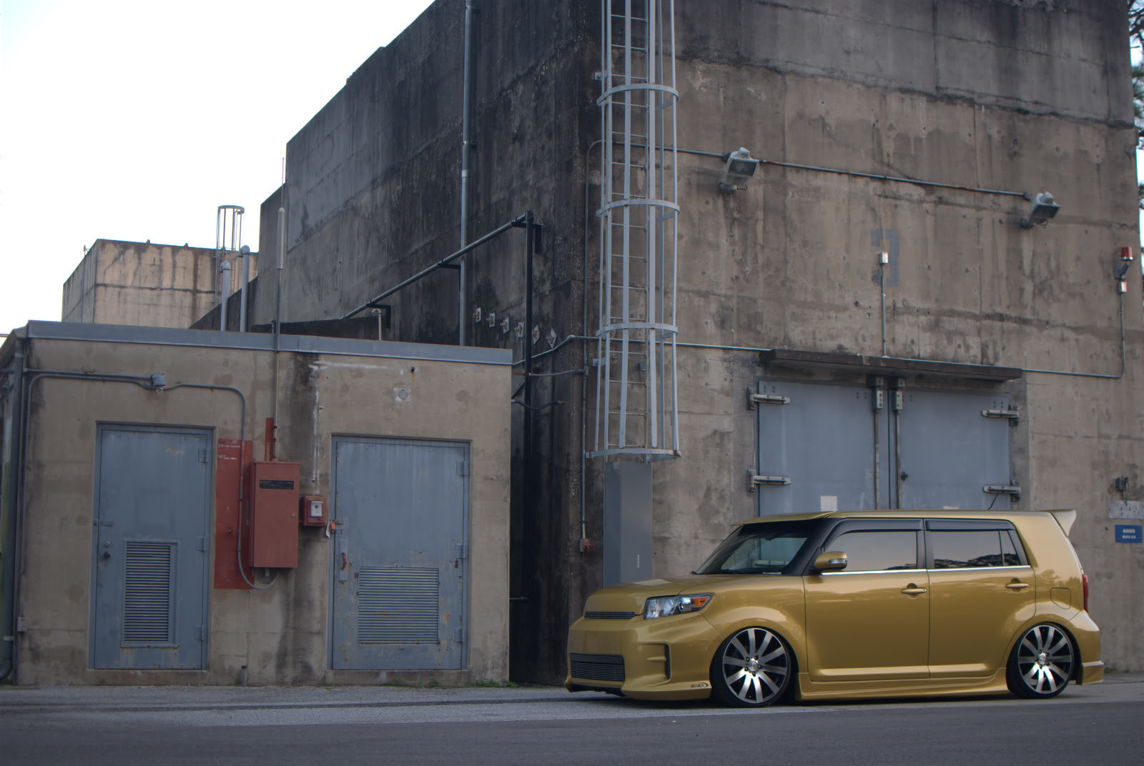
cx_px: 572
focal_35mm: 52
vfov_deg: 25.8
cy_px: 383
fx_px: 1671
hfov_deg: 37.8
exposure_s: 1/50
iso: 100
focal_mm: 35
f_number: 1.8
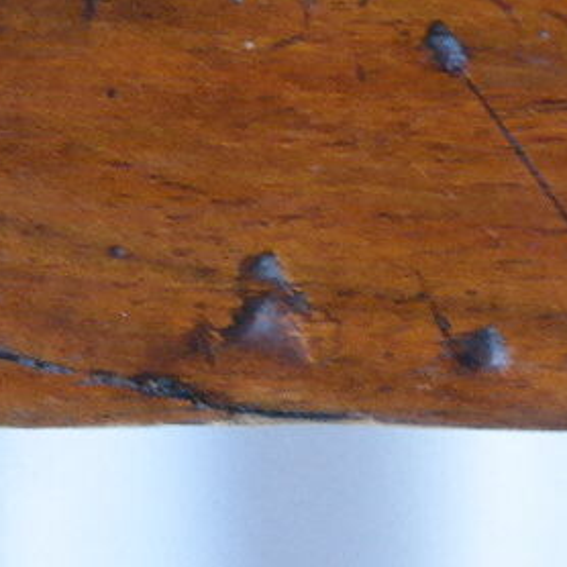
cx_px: 1175
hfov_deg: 7.4
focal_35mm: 227
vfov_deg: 7.5
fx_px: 4207
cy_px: -492
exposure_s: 1/30
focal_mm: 28
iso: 1600
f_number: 4
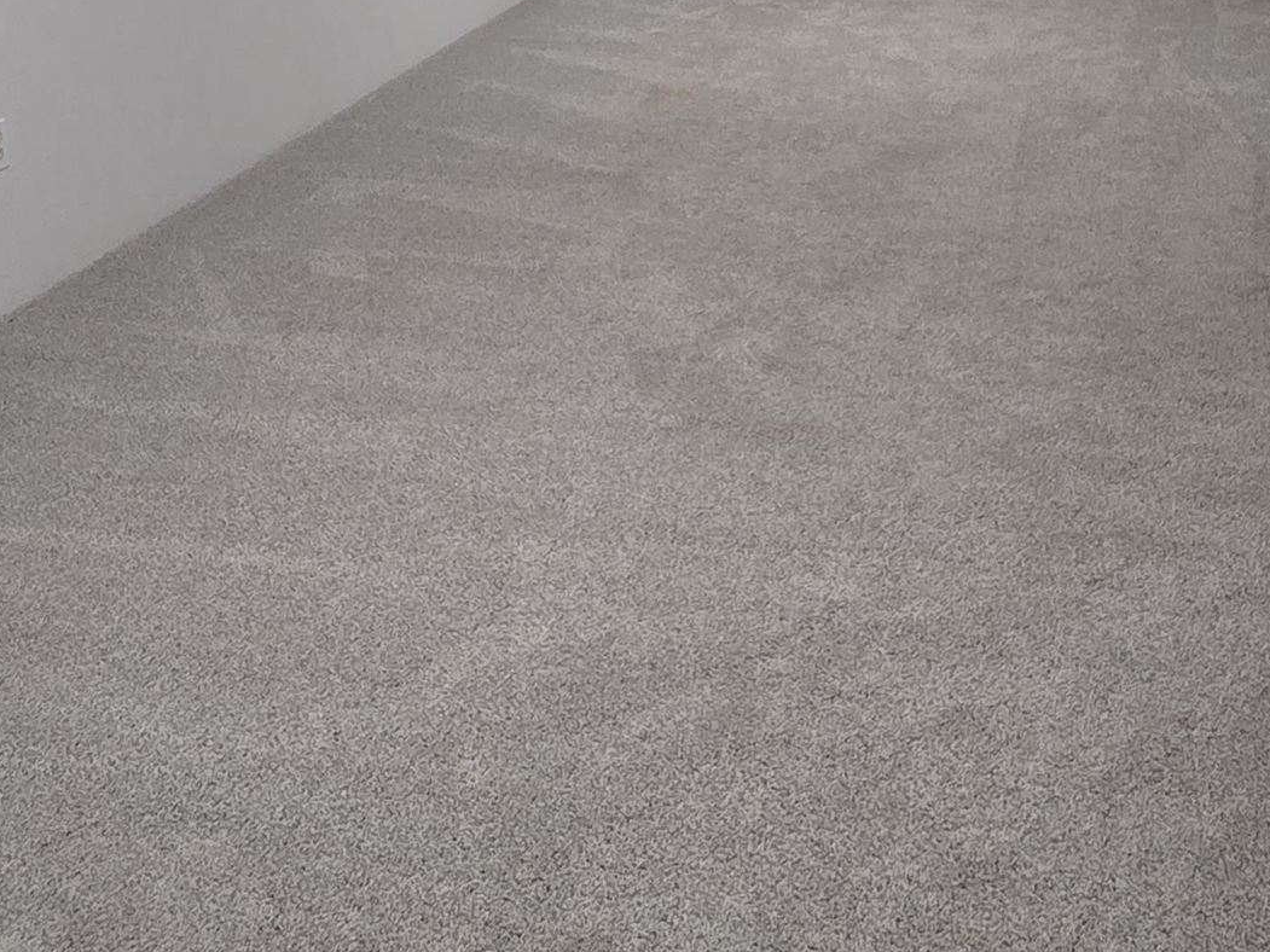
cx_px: 747
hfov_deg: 48.8
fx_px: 1394
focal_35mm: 38
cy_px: -71
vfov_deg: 33.4
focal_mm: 2.2
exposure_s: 1/60
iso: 250
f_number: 2.2
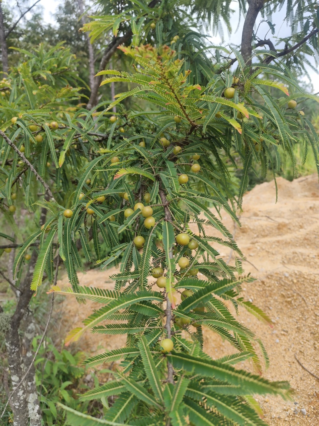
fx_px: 283
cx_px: 160
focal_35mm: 23
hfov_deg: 58.9
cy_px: 213
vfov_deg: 73.9
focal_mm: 6.19
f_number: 1.65
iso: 50
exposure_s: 1/560
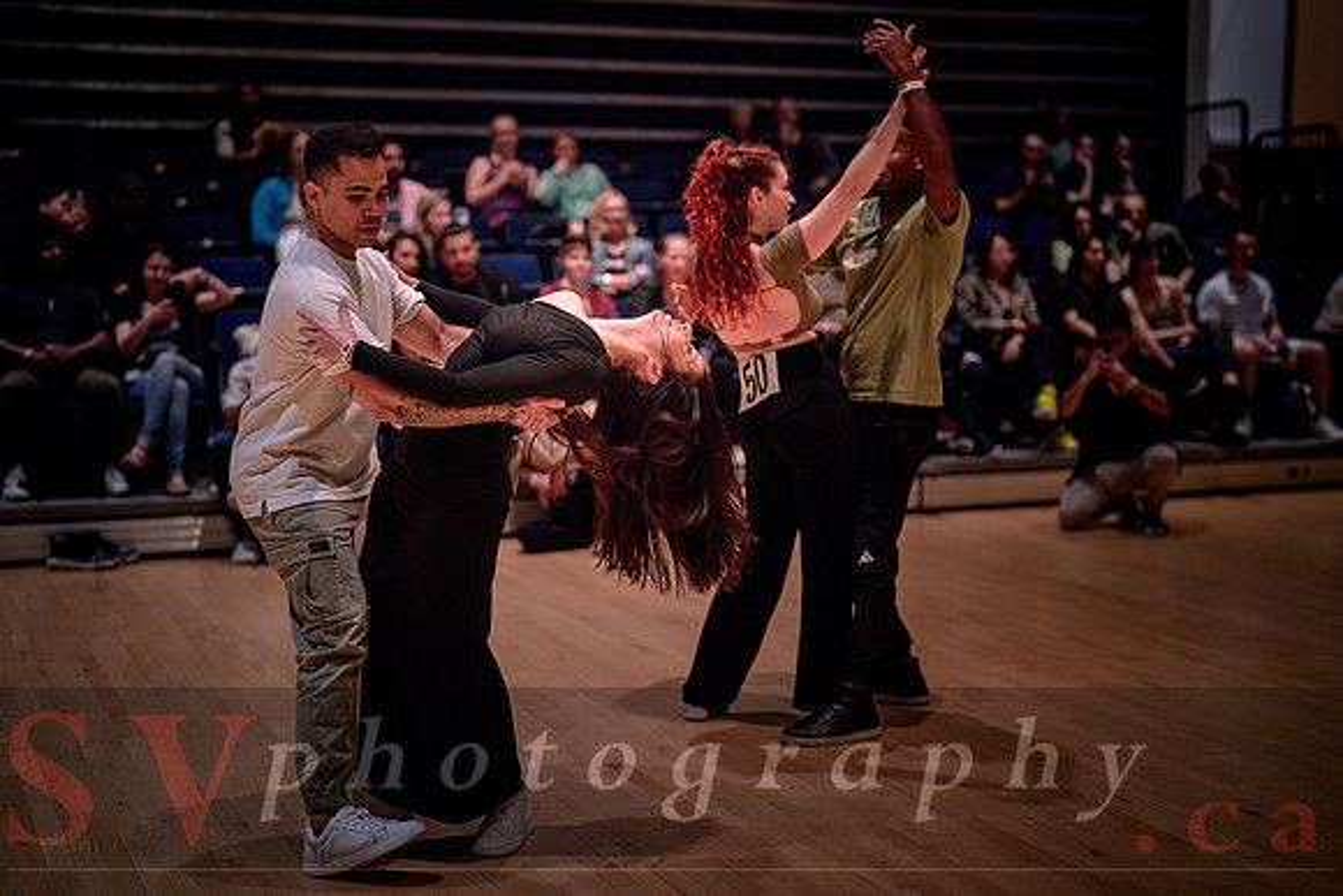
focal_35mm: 55
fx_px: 2044
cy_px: 429
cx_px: 672
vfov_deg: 24.7
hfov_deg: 36.4
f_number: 1.4
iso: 1250
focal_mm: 50
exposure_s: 1/250
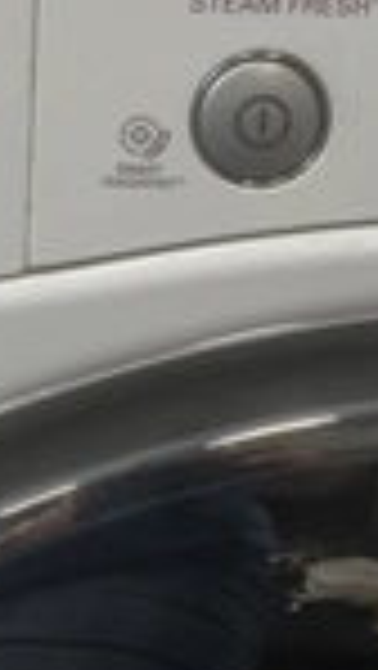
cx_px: -248
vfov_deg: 26.7
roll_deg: -0.7
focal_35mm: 76
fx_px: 1352
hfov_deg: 14.5
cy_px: 45
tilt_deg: -17.3
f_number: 1.6
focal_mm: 5.1
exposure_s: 1/120
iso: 100
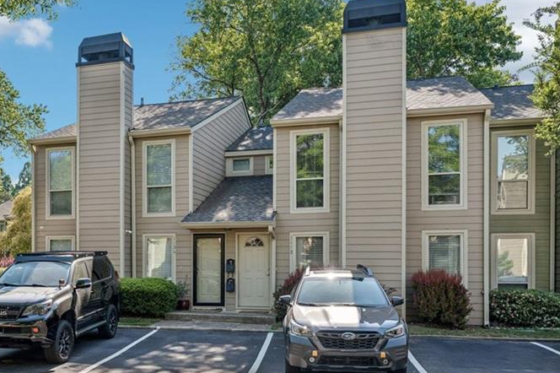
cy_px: 241
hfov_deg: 50.9
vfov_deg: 35.6
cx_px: 182
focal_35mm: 37
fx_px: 575
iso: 100
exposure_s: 1/100
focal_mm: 24
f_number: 8
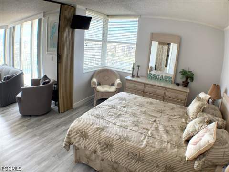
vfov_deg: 49.7
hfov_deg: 63.4
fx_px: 185
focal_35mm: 28
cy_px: 86
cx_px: 114
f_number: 1.8
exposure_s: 1/60
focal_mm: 3
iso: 40
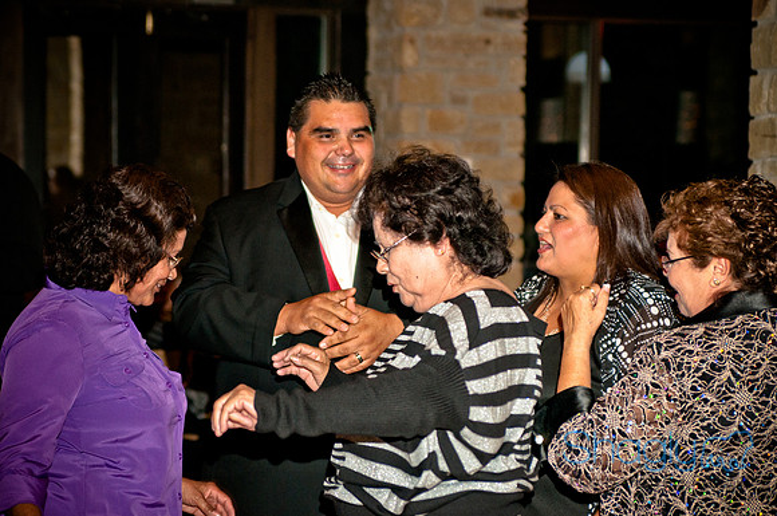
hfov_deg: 21.9
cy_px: 258
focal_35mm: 93
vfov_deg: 14.7
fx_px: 2004
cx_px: 388
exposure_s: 1/200
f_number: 2.8
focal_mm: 62
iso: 400
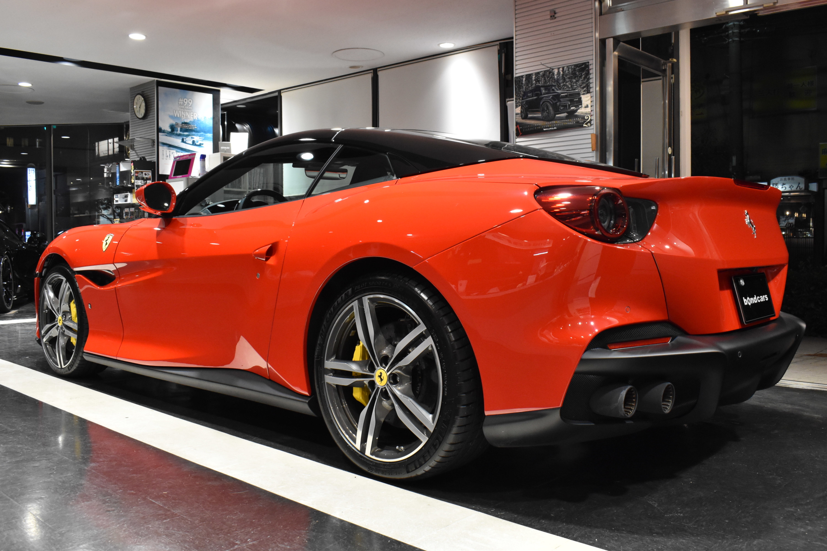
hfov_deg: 59.5
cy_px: 276
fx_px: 724
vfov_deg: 41.7
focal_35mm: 32
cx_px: 414
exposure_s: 1/30
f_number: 8
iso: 2200
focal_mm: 21
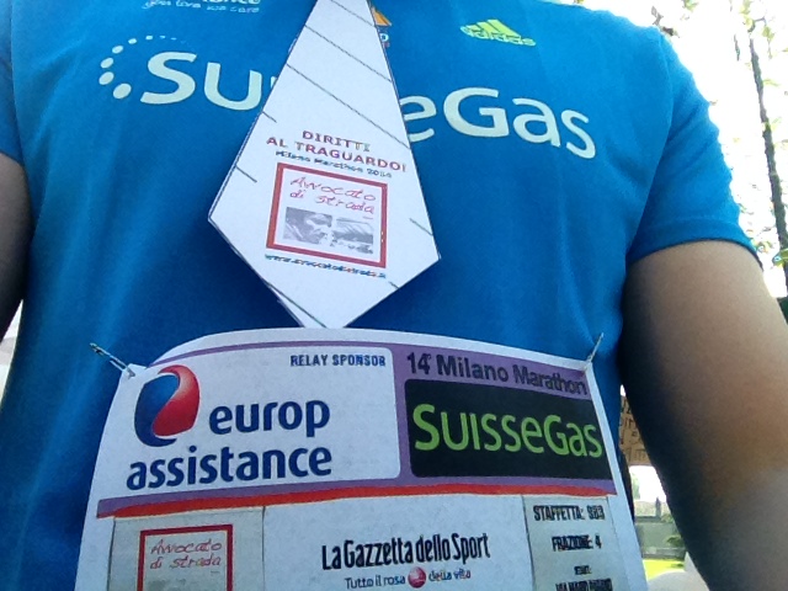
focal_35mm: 35
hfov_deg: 52.6
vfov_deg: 40.7
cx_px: 394
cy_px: 296
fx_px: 797
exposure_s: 1/1062
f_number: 2.4
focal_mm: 1.85
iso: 125
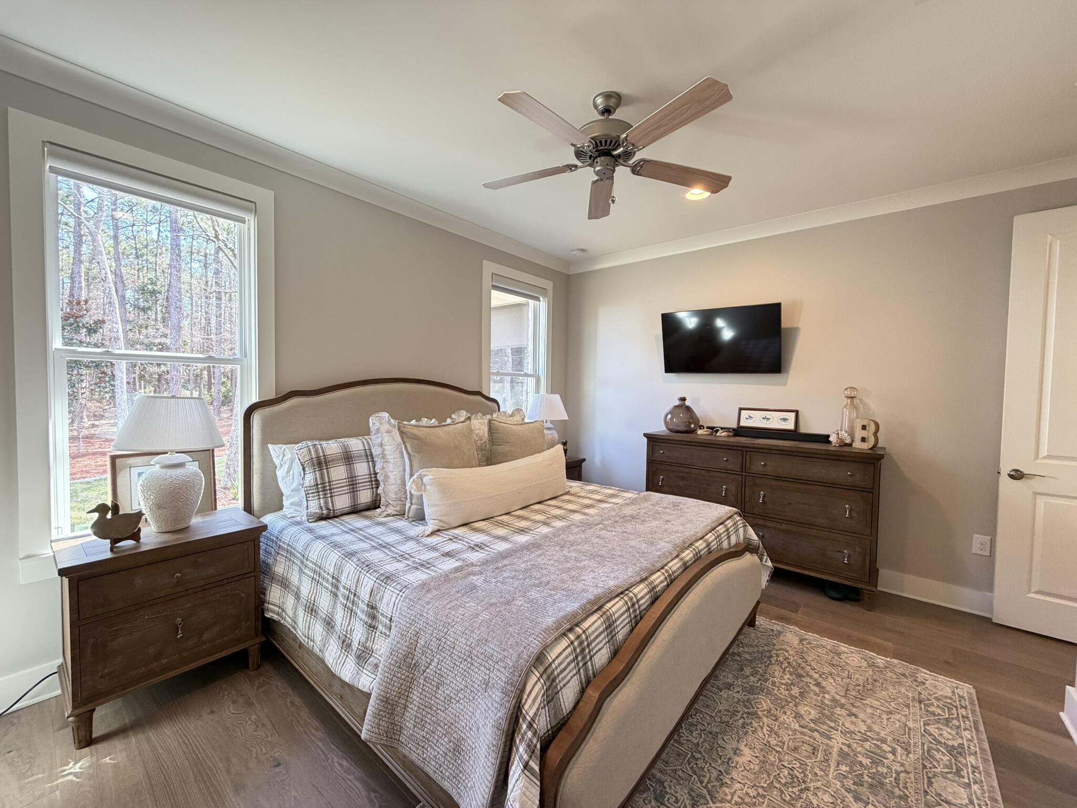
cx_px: 538
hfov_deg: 102.1
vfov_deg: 85.7
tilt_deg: -2.1
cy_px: 404
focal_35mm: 14
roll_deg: -0.8
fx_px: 436
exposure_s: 1/60
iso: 250
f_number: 2.2
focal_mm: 2.22
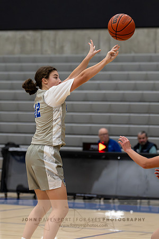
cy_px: 114
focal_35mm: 173
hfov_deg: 7.9
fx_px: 1147
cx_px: 73
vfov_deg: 11.9
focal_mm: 110
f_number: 2.8
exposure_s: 1/1000
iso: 4000
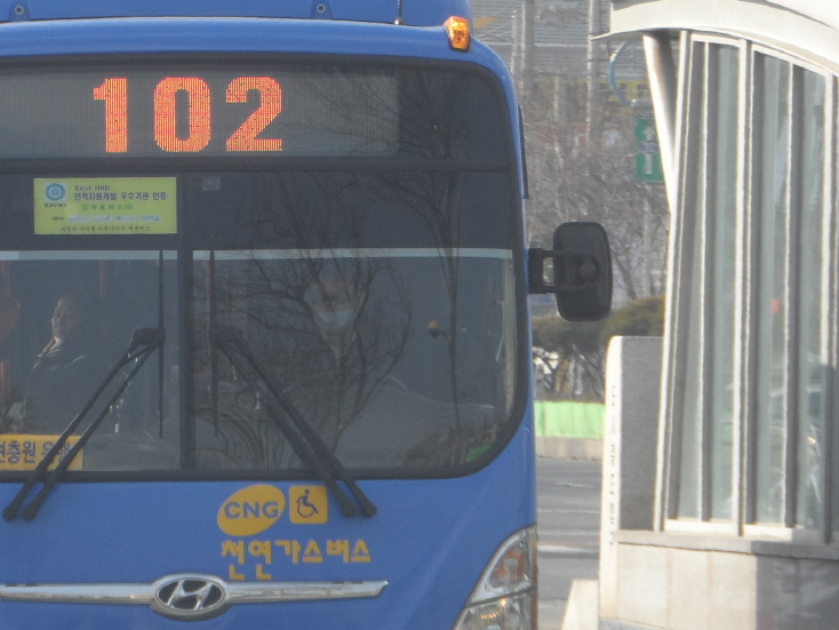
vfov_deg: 2.5
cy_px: 274
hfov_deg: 3.3
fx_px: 14547
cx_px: 231
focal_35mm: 600
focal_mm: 49.7
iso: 80
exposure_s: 1/250
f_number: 5.2
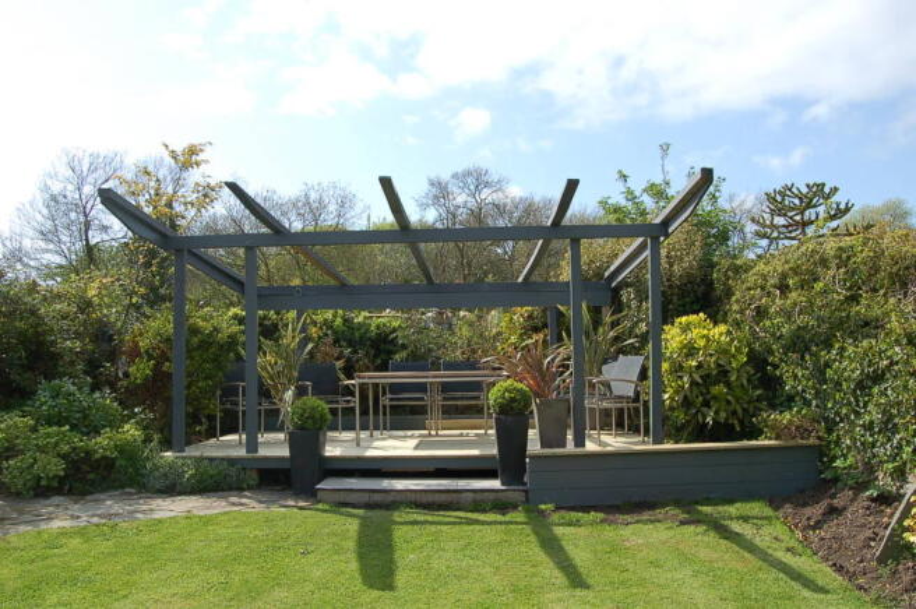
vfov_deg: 47.8
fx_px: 686
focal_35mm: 27
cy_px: 304
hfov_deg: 67.4
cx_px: 458
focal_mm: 18
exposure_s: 1/250
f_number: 9
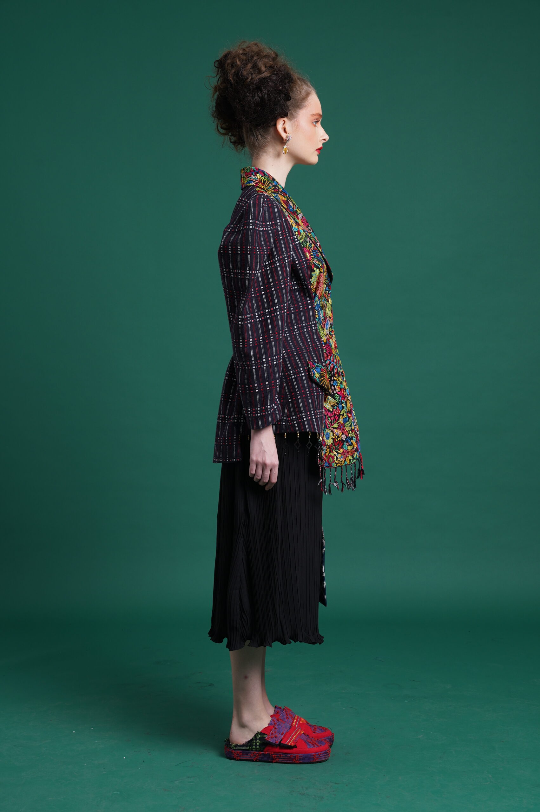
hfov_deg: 20.9
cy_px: 406
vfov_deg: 31.0
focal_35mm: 65
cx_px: 270
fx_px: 1465
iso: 200
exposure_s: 1/125
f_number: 9
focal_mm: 65
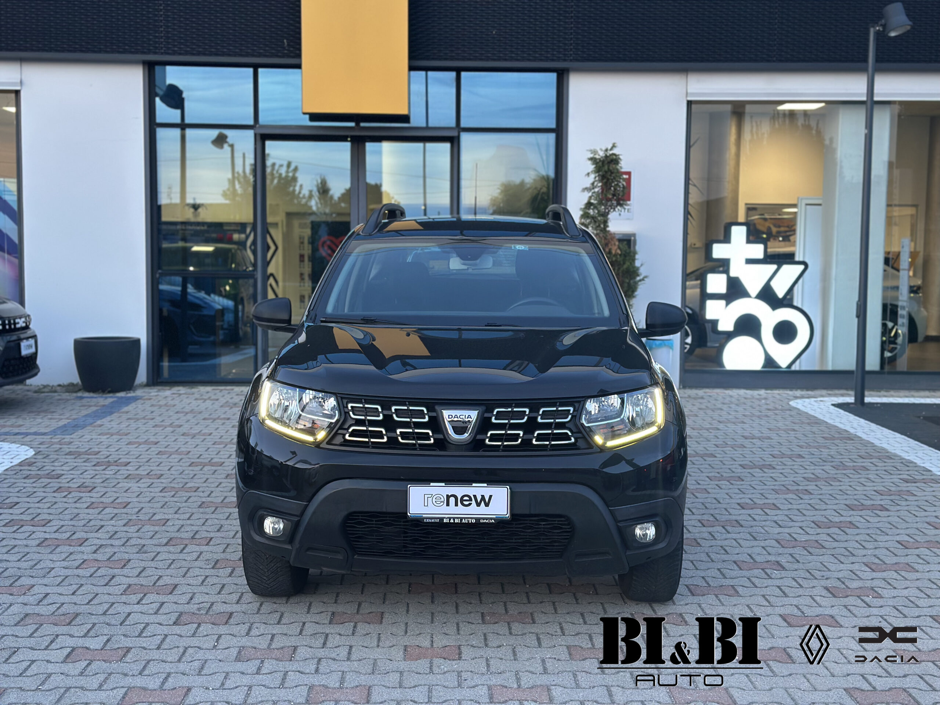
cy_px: 352
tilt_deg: -3.8
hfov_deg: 39.7
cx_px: 470
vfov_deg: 30.3
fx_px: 1303
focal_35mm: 48
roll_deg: -0.4
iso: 100
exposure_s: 1/54
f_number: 1.78
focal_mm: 6.86
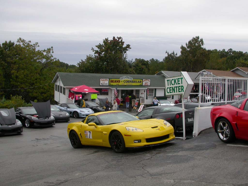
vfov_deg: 37.7
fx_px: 272
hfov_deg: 49.0
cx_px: 124
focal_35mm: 38
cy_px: 93
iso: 100
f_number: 6
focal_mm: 7.85
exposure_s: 1/275
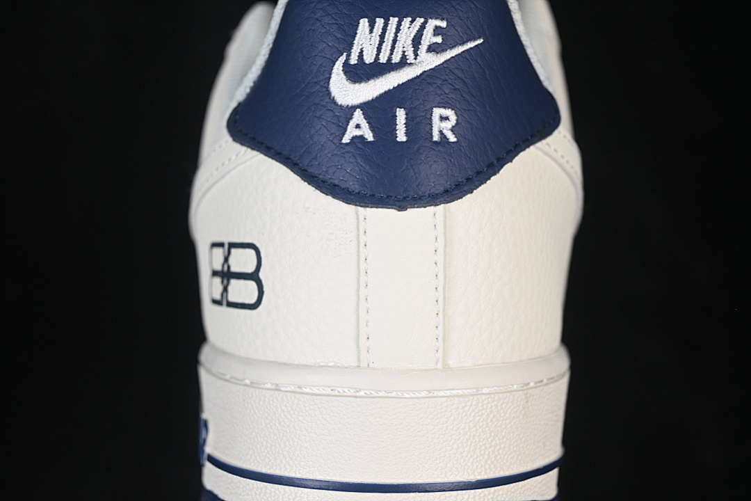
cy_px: 250
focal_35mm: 75
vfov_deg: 18.2
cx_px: 376
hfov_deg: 27.0
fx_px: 1564
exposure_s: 1/80
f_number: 7.1
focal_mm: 50
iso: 160
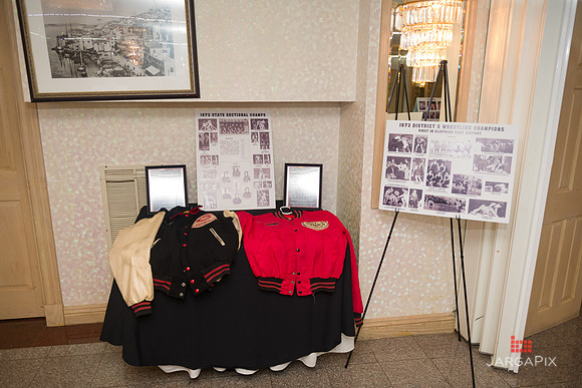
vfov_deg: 46.4
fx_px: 453
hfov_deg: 65.5
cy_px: 194
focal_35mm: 28
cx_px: 291
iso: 1000
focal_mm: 28
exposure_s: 1/125
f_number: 3.2
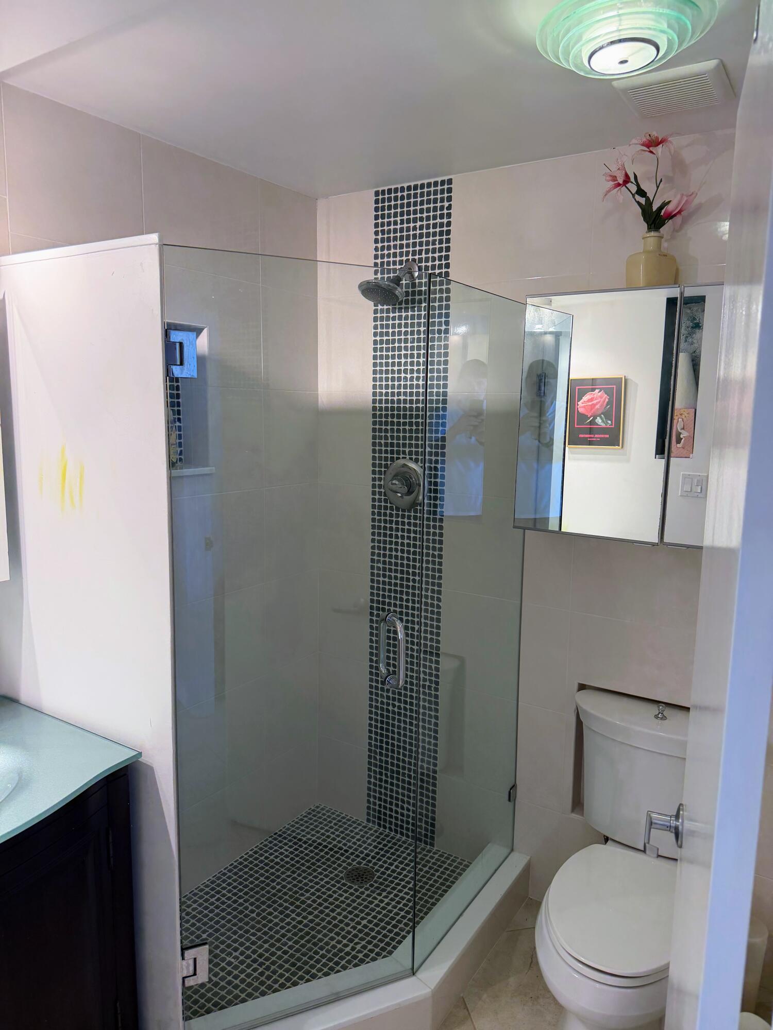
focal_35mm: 24
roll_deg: -1.2
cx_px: 386
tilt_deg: -8.1
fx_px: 715
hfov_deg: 56.8
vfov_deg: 71.6
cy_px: 515
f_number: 1.78
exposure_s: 1/60
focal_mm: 6.76
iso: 160
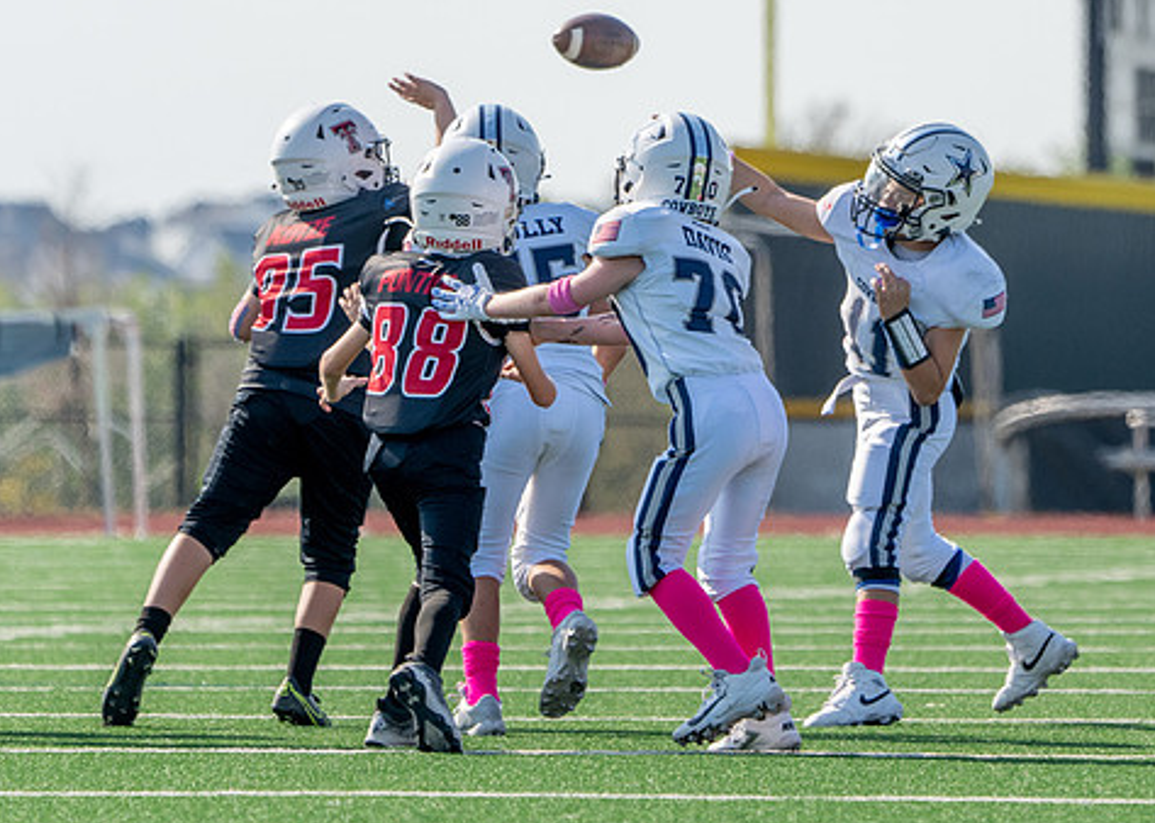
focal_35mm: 545
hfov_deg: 3.7
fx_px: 17867
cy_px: 304
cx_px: 771
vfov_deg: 2.6
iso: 250
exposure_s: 1/1250
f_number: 5.6
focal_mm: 276
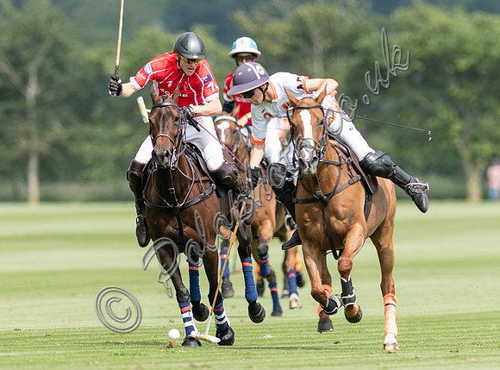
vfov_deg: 2.1
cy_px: 177
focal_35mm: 700
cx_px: 303
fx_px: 10068
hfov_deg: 2.8
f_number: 2.8
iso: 320
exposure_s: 1/4000
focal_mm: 300
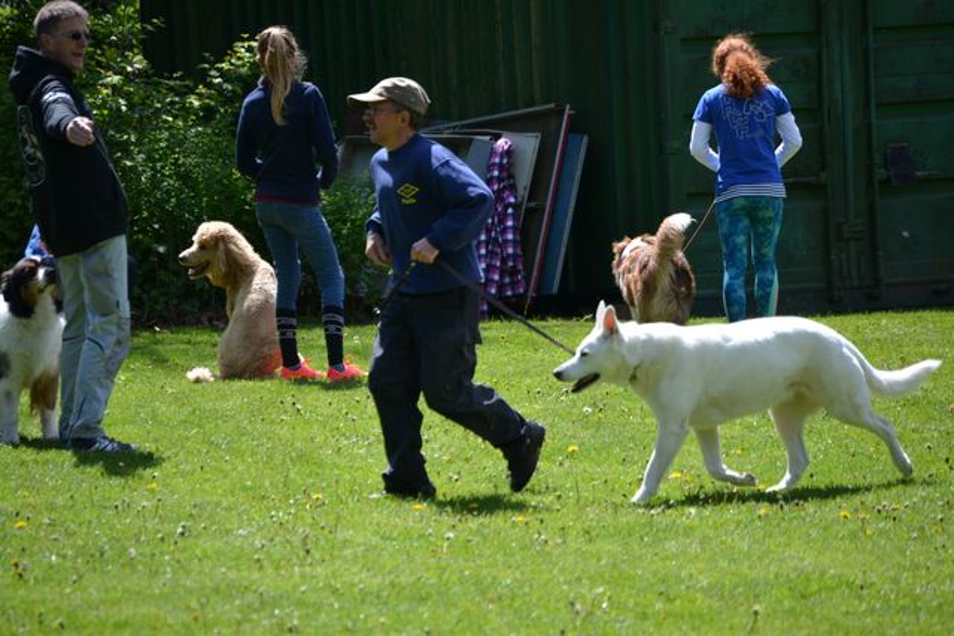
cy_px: 318
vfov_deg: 5.9
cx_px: 477
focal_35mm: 232
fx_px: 6162
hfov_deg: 8.9
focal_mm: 155
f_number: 5.3
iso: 400
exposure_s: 1/1000
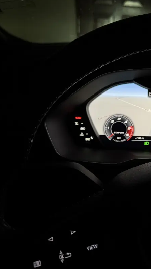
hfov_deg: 25.8
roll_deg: -2.7
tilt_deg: -21.1
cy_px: 120
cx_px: 175
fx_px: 299
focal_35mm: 42
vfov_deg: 48.3
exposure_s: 1/39
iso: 640
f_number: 1.78
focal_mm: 6.76
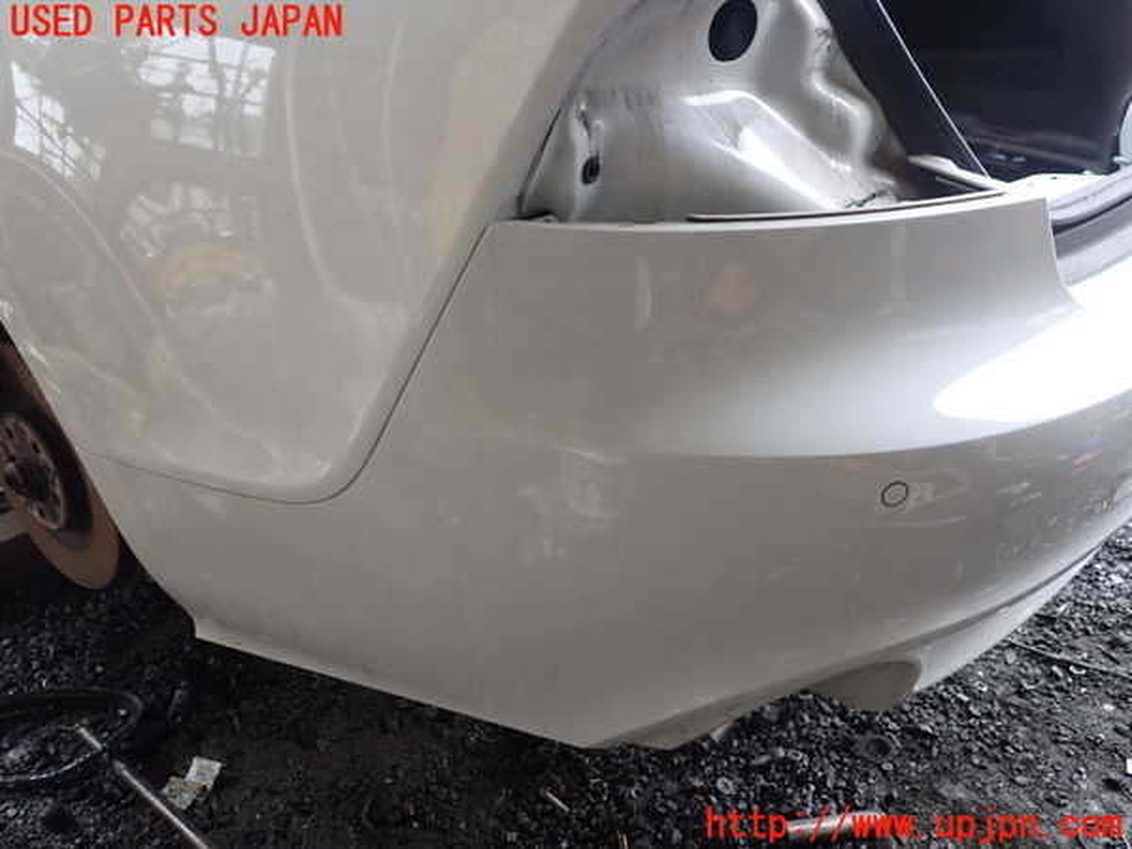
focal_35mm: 30
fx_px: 981
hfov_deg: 60.0
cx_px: 566
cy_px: 424
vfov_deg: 46.8
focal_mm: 5.4
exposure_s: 1/60
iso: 125
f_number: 2.3
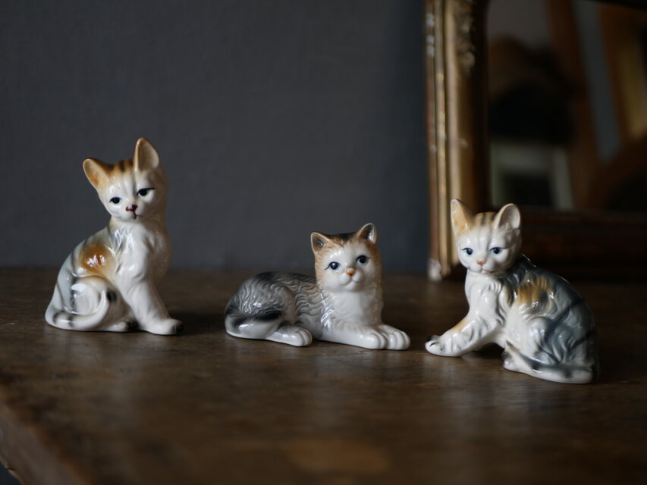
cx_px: 324
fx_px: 935
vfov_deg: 29.1
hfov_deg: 38.2
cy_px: 242
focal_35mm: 50
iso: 320
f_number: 1.7
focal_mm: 25
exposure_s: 1/125
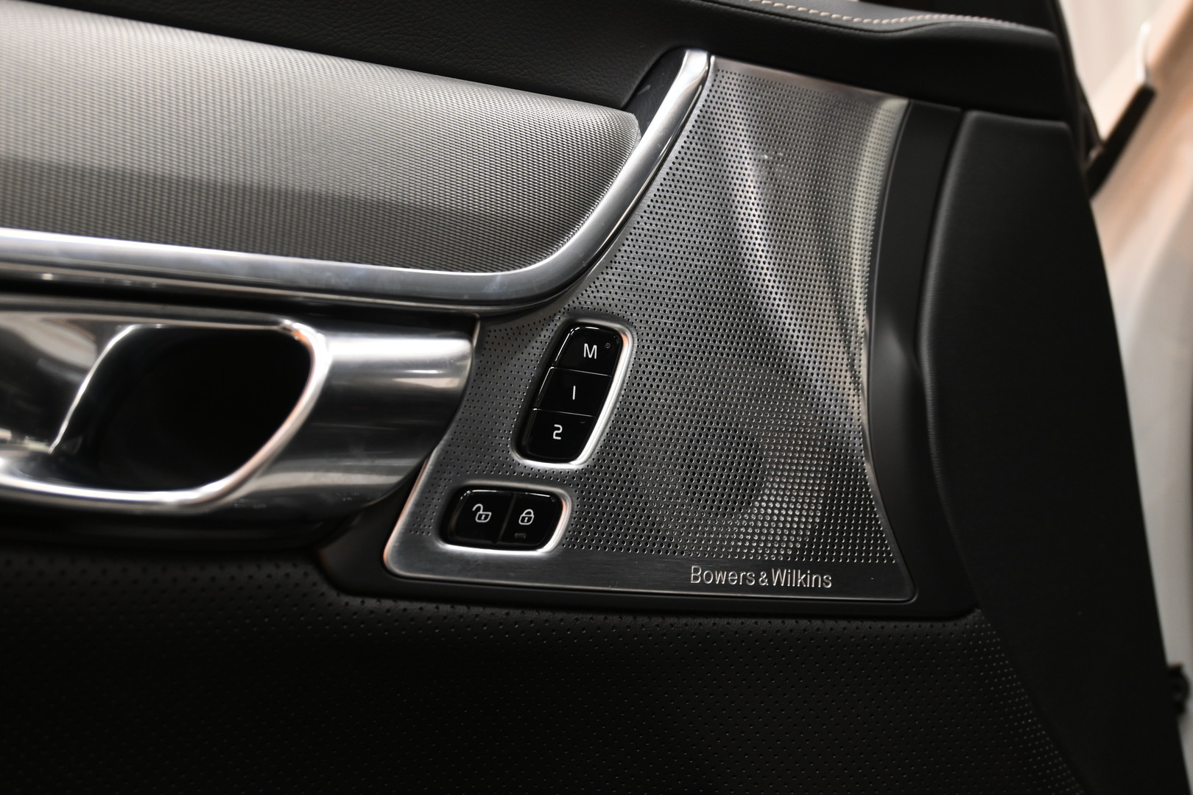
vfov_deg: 33.6
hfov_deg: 48.7
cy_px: 398
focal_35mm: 40
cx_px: 596
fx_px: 1317
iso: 800
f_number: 4.5
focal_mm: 26.5
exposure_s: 1/40
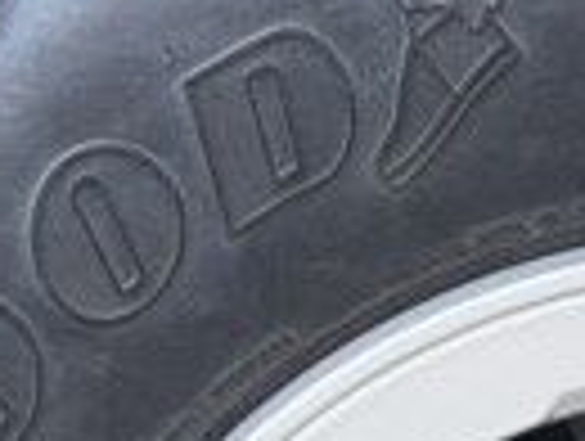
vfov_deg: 6.1
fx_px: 3996
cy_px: 968
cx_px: 806
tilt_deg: -13.3
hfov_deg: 8.2
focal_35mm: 236
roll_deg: -0.8
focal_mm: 6.76
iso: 64
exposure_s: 1/105
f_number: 1.78
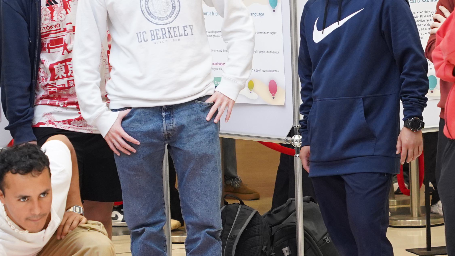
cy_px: 191
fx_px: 2618
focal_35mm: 217
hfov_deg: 9.9
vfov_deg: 5.6
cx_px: 389
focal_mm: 78
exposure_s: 1/125
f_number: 5
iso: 2500
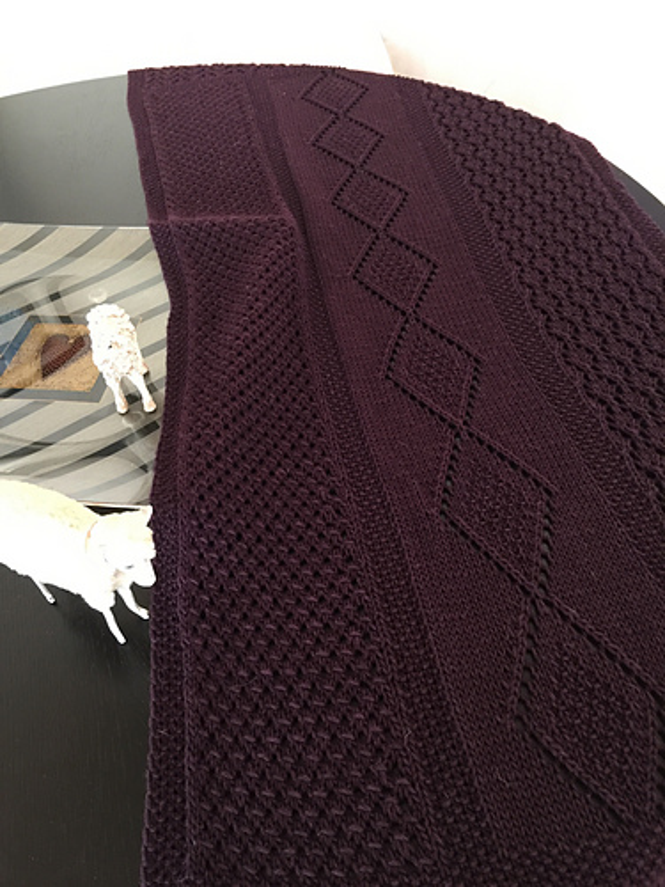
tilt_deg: -46.8
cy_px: 444
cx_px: 332
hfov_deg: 48.2
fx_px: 743
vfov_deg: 61.7
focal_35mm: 29
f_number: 2.2
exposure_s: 1/10
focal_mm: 4.15
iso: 125
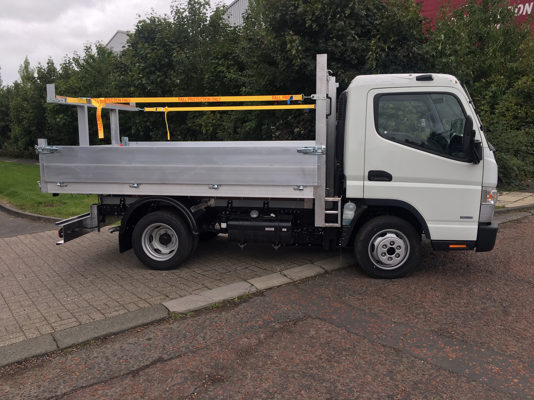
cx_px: 267
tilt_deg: -7.4
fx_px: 447
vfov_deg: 48.2
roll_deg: +2.7
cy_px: 200
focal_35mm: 29
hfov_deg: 61.7
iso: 25
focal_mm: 4.15
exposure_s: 1/375
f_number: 2.2
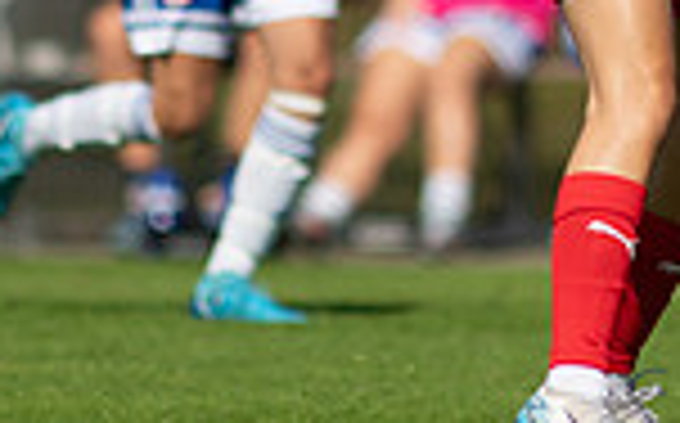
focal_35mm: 1765
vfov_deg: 0.7
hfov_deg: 1.2
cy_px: -106
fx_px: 32673
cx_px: 928
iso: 100
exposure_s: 1/3200
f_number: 3.2
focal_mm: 300
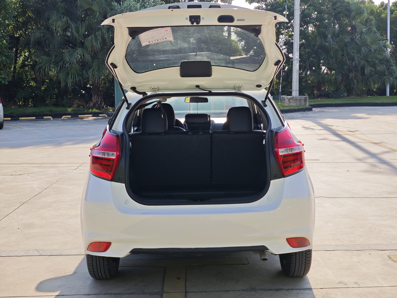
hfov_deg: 41.2
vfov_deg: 31.5
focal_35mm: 46
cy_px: 149
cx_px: 198
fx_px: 528
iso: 50
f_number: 1.6
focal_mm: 6.55
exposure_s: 1/1774
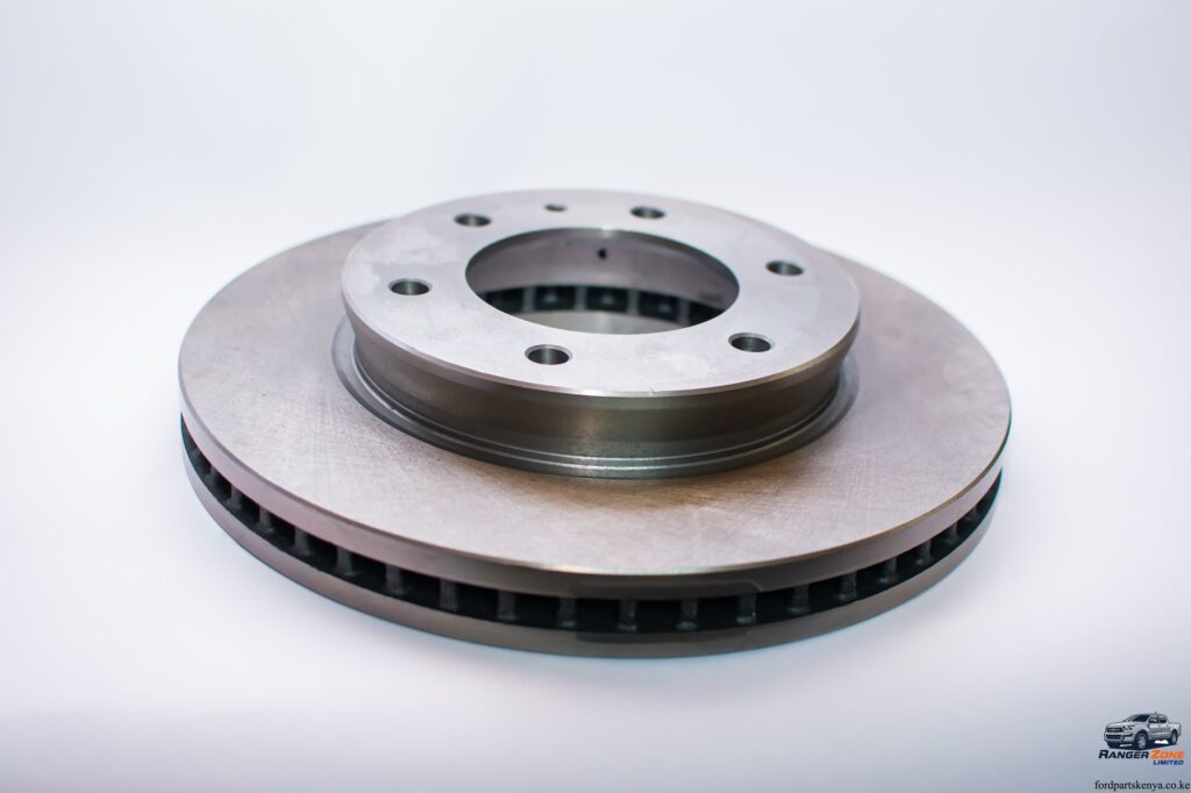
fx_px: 1736
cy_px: 396
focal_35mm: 52
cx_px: 596
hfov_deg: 37.9
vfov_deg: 25.7
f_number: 2.8
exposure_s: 1/100
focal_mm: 35
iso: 1000
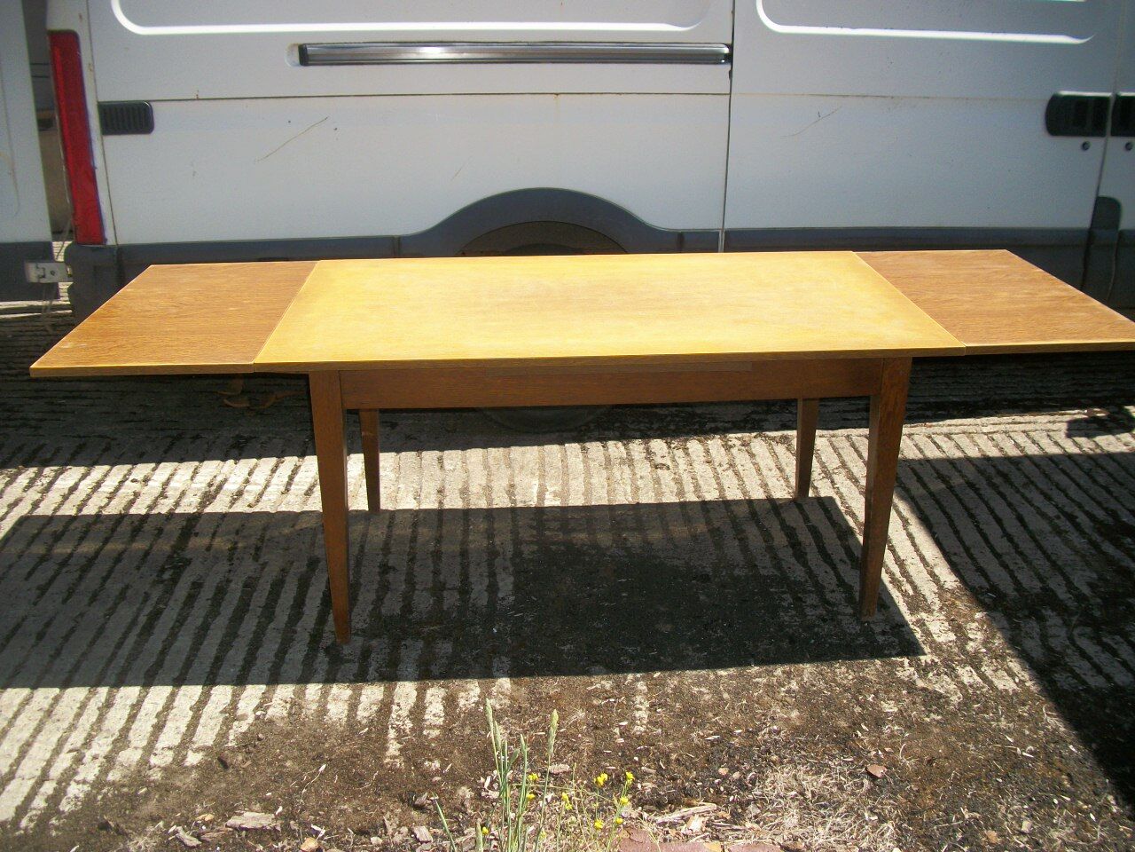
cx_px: 568
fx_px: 1049
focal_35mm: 32
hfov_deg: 56.8
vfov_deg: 44.2
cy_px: 426
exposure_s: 1/1000
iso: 80
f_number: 2.9
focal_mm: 5.7
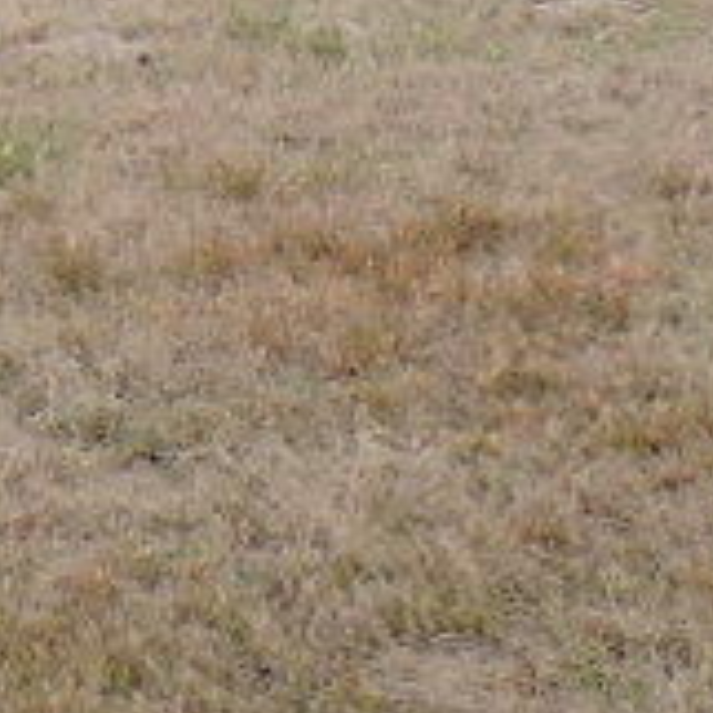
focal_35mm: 482
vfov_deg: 3.6
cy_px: -1222
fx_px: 11232
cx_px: -1213
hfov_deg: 3.6
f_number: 3.7
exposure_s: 1/320
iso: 100
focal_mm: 9.8
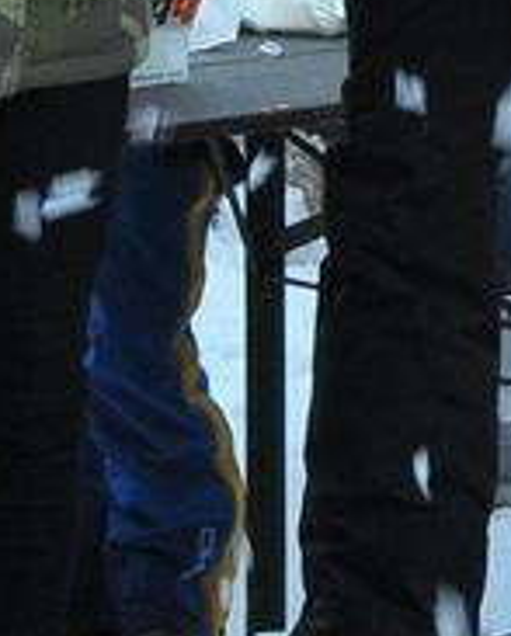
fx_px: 7864
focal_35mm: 417
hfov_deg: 3.7
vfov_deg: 4.5
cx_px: 845
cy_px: -766
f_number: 6.3
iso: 640
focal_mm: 34
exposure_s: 1/60
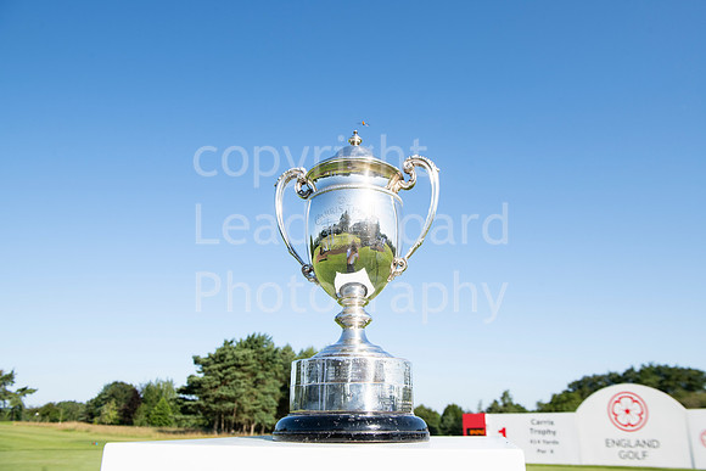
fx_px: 530
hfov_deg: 67.4
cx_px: 353
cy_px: 236
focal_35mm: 27
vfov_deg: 48.0
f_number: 6.3
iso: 200
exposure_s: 1/640
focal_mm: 27
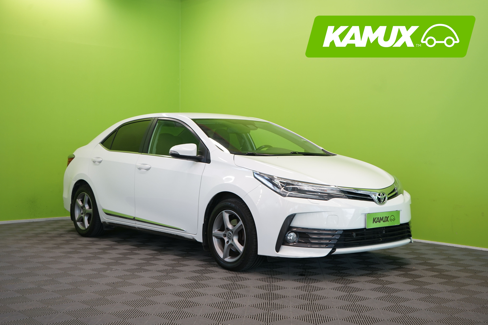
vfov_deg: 30.5
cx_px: 244
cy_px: 162
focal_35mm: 44
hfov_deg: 44.5
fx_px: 596
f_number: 5.6
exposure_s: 1/40
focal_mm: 44
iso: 400
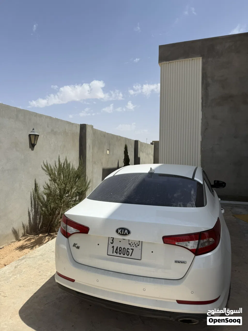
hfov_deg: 56.8
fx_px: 229
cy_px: 166
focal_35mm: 24
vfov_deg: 71.6
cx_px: 124
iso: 80
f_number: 1.78
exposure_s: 1/8130
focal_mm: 6.76
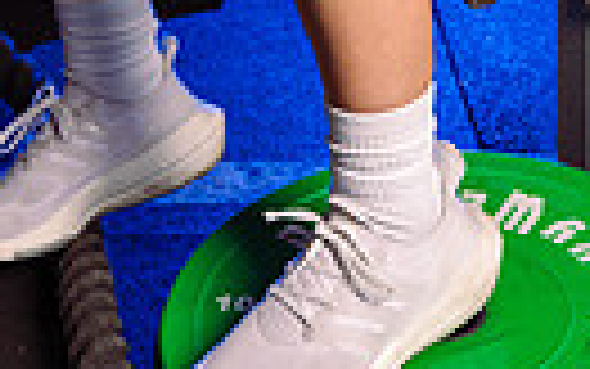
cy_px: -513
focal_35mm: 154
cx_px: 243
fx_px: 2477
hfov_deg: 13.6
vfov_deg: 7.9
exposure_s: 1/250
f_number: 5
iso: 320
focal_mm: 44
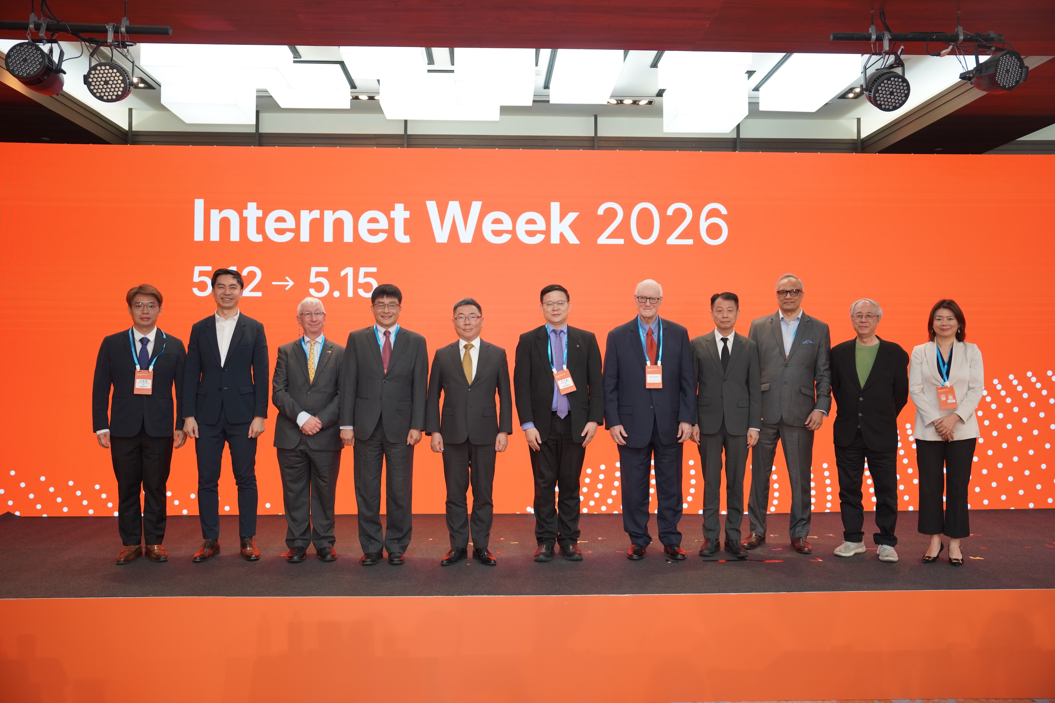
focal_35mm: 30
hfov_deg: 61.9
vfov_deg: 43.6
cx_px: 528
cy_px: 352
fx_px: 879
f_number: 2.8
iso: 640
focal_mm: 30
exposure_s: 1/200
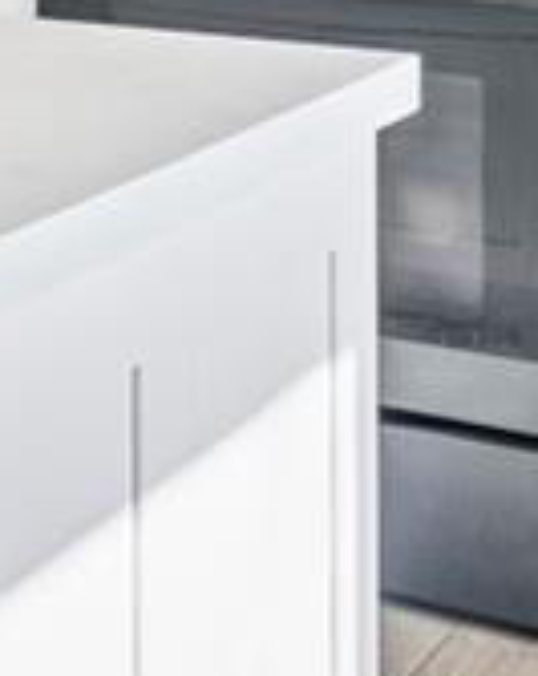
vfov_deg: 16.5
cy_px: -279
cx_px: -239
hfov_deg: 13.5
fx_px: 2155
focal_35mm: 108
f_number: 7.1
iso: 320
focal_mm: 12
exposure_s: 1/10
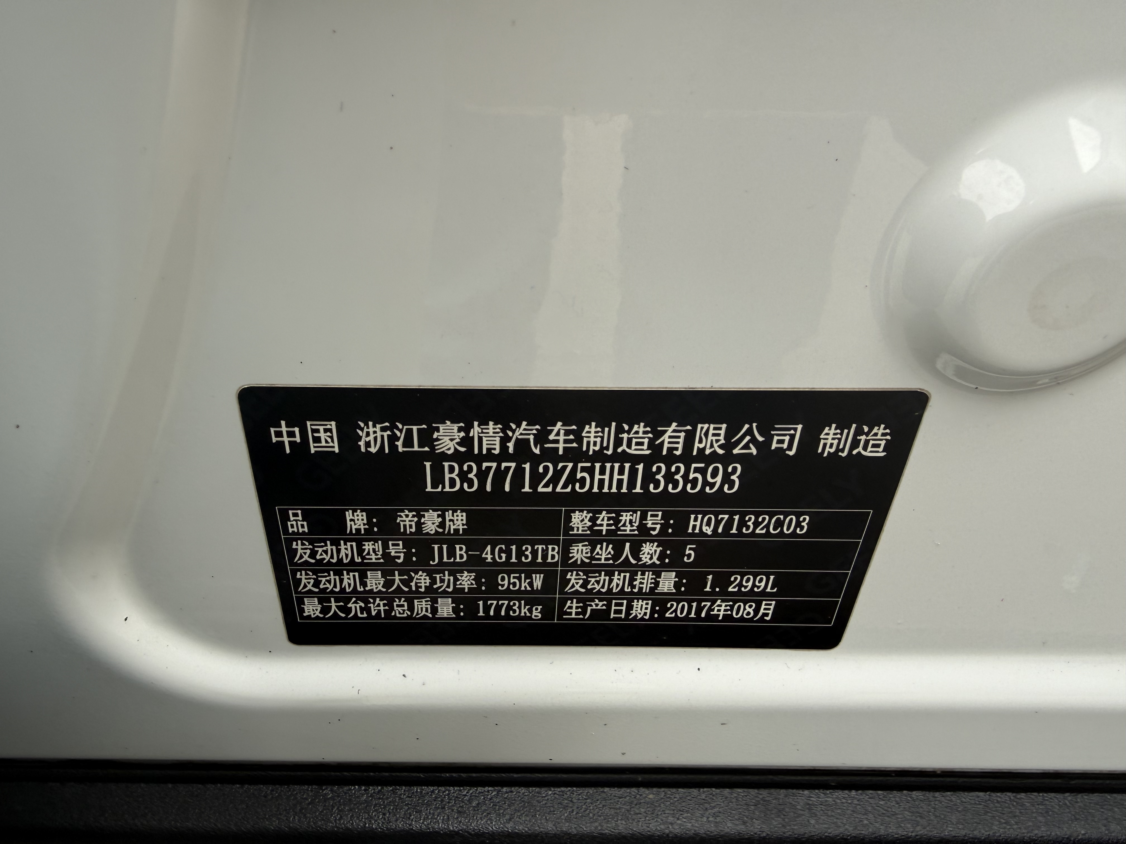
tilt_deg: -38.3
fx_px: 781
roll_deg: +0.2
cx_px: 563
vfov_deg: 56.8
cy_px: 422
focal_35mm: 24
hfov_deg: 71.6
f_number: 2.2
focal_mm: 2.22
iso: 40
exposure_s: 1/139
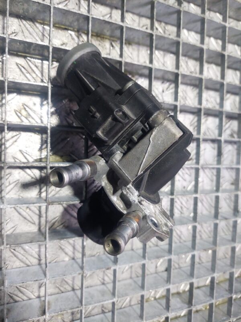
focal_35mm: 25
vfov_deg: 69.4
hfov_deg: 54.9
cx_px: 120
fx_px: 232
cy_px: 161
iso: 320
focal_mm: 5.23
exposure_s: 1/100
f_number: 1.8
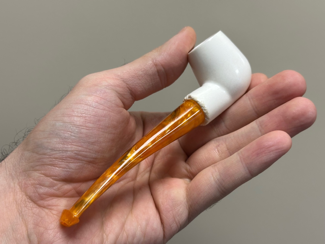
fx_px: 451
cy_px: 122
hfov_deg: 39.7
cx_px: 162
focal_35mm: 48
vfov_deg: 30.3
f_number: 1.78
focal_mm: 6.86
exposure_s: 1/100
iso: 64
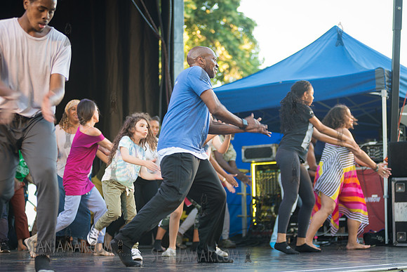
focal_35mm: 80
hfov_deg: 25.4
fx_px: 905
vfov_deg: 17.1
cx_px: 204
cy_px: 136
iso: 400
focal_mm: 80
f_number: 3.2
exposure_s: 1/125
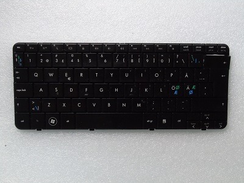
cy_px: 92
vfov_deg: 36.0
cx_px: 122
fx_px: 282
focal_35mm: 40
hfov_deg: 46.8
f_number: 6.5
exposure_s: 1/40
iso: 400
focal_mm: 7.1
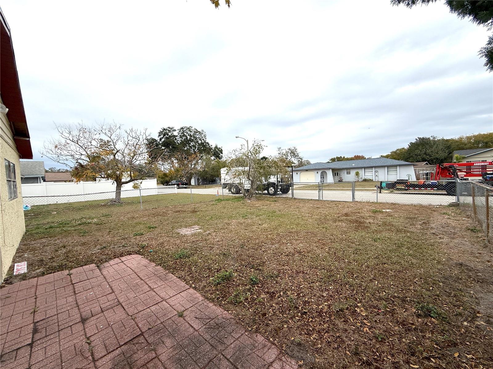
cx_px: 246
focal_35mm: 14
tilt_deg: -1.9
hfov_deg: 102.1
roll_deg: +2.0
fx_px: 199
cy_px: 184
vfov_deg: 85.7
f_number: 2.2
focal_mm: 2.22
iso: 50
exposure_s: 1/2976
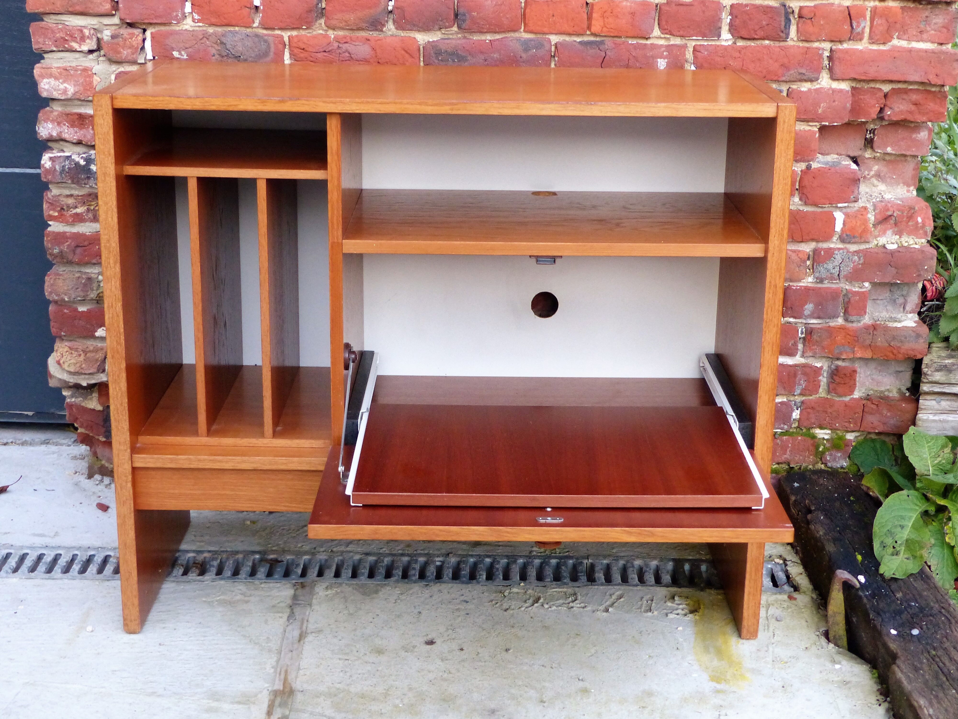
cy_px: 360
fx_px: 1577
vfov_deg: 25.7
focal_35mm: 57
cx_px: 479
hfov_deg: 33.8
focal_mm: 9.8
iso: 400
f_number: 2.8
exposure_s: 1/30
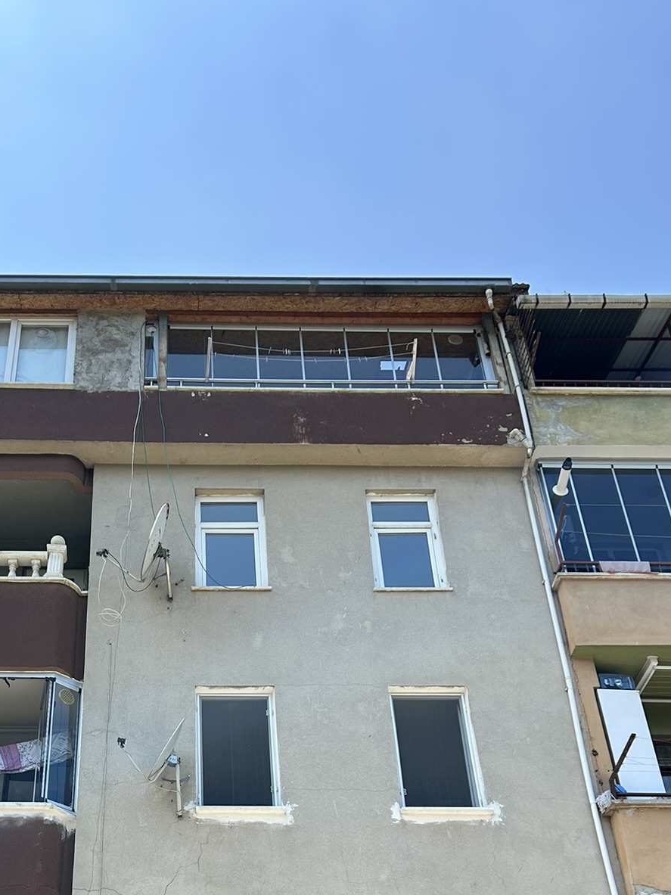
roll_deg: -0.4
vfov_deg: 39.6
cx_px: 191
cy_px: 774
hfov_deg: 31.7
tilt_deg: +32.8
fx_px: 1163
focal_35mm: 45
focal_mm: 5.7
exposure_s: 1/2632
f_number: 1.5
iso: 50
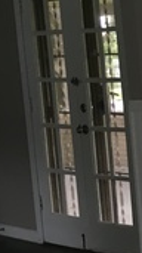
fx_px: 791
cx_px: 407
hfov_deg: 8.7
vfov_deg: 18.2
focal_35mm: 118
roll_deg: +2.8
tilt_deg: -5.7
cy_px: 151
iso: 64
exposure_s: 1/30
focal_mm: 4.15
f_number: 2.2
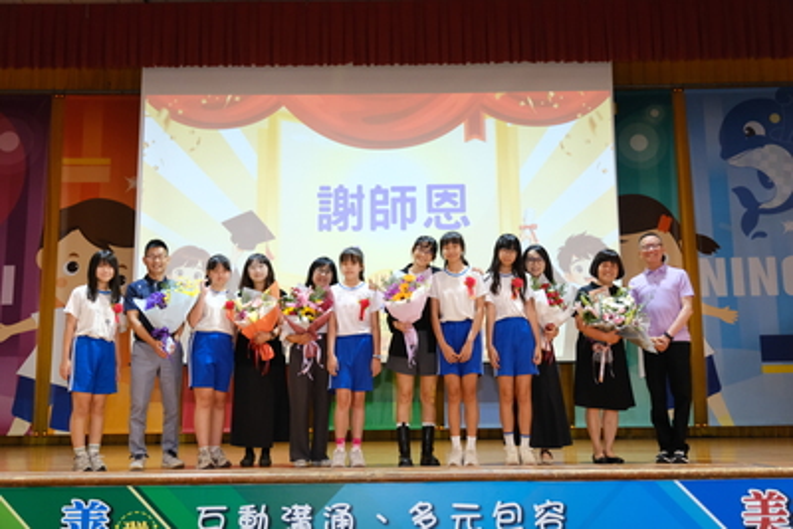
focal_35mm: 38
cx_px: 396
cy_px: 264
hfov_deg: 50.7
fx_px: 837
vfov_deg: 35.1
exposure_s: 1/250
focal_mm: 25.1
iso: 3200
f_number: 2.8
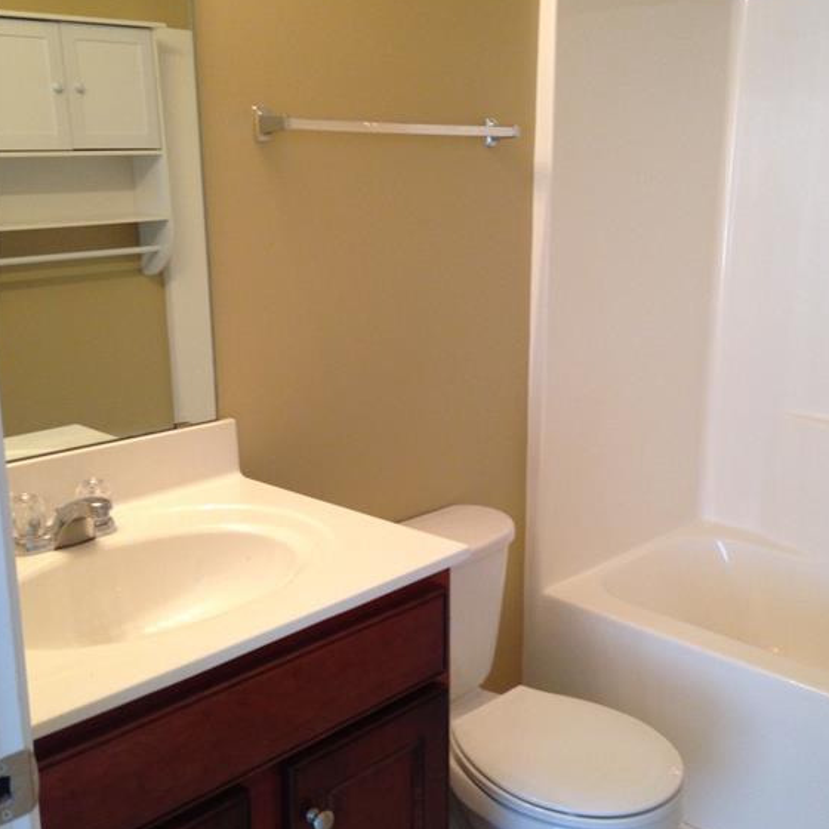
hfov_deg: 41.9
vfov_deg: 41.9
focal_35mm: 40
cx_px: 417
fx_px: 1084
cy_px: 432
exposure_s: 1/20
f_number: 2.4
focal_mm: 4.13
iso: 125
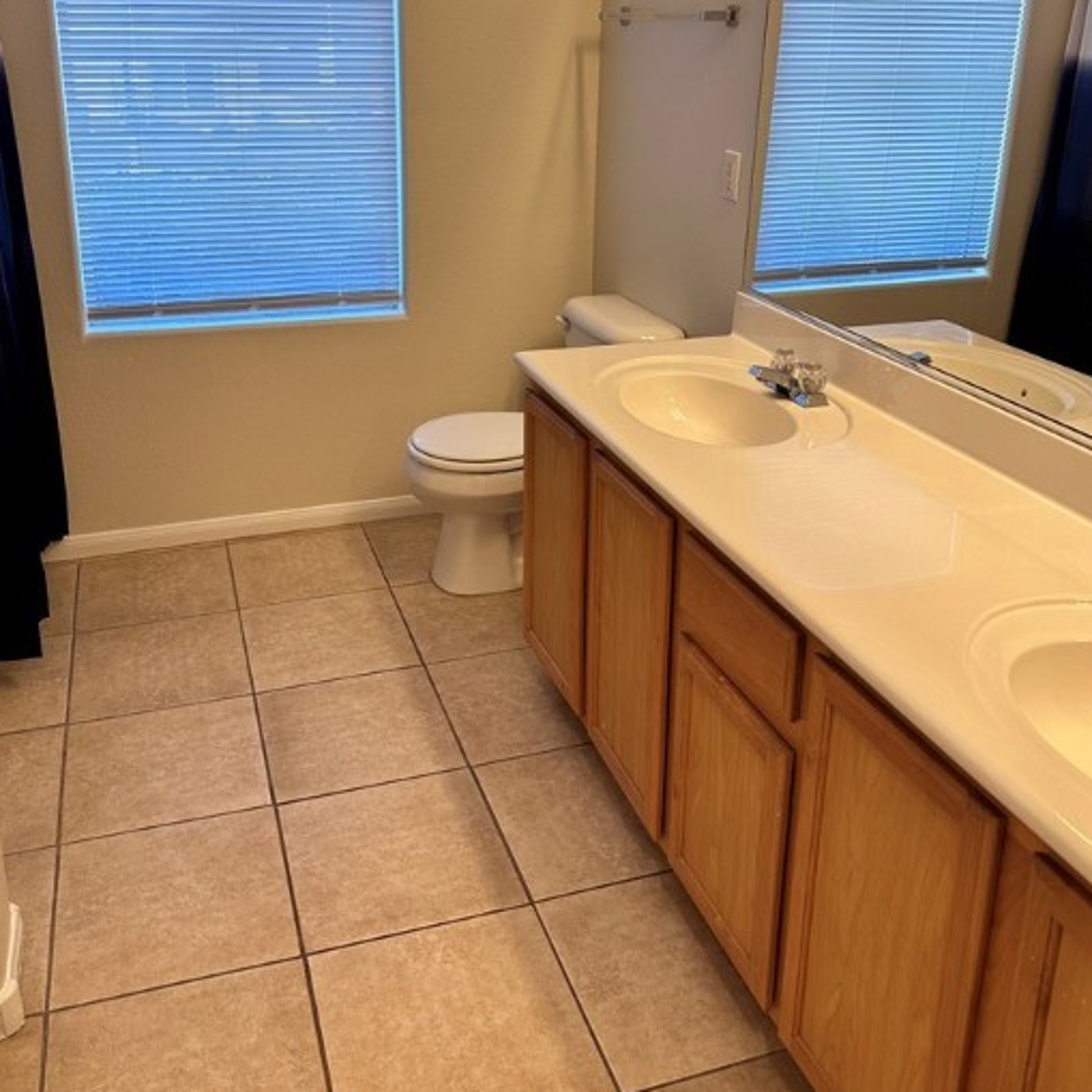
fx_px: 1142
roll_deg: -0.9
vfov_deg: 50.2
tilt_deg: -15.8
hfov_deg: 51.0
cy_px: 365
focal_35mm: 32
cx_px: 502
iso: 100
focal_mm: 6.86
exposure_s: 1/120
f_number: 1.78
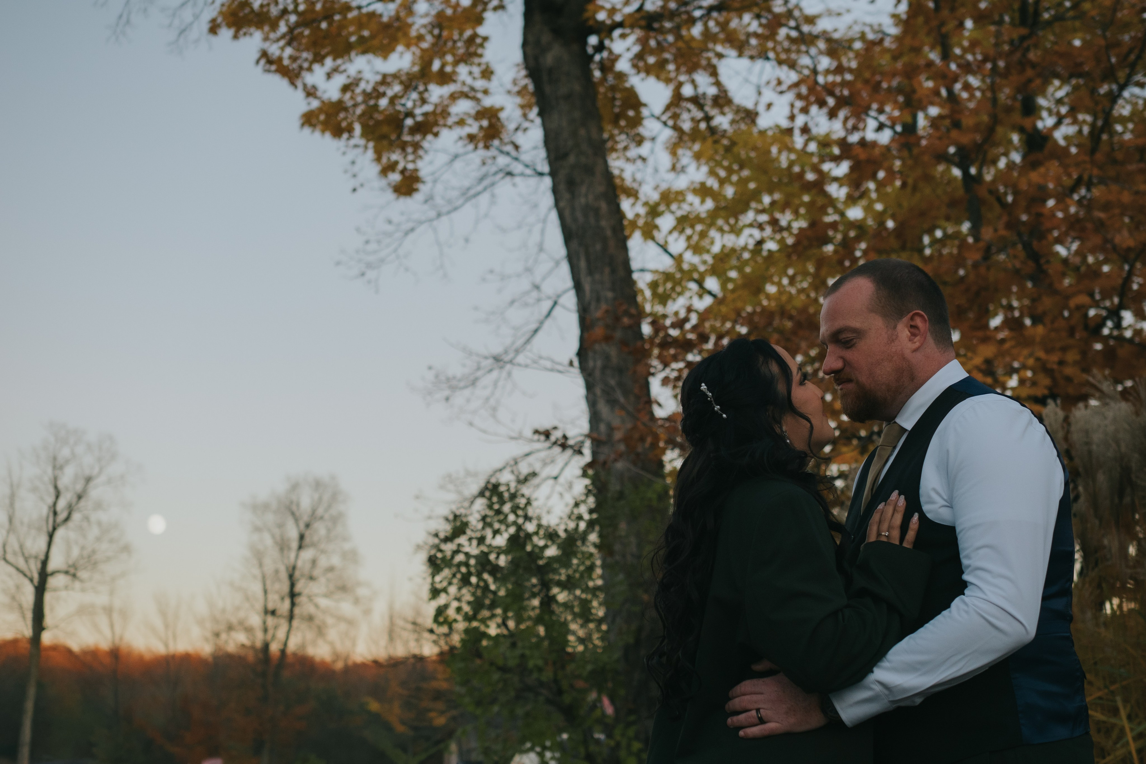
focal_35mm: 52
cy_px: 382
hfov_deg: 38.2
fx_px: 1655
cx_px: 573
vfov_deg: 26.0
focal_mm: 25
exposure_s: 1/1000
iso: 320
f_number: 2
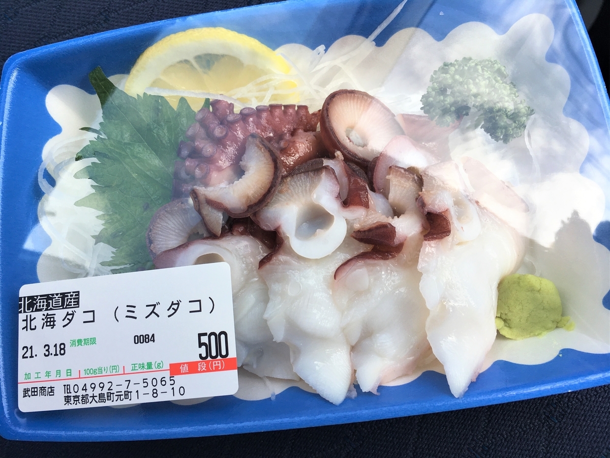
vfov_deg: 48.2
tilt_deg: -70.4
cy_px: 229
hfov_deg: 61.7
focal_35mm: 29
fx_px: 511
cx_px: 305
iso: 25
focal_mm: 4.15
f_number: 2.2
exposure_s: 1/242
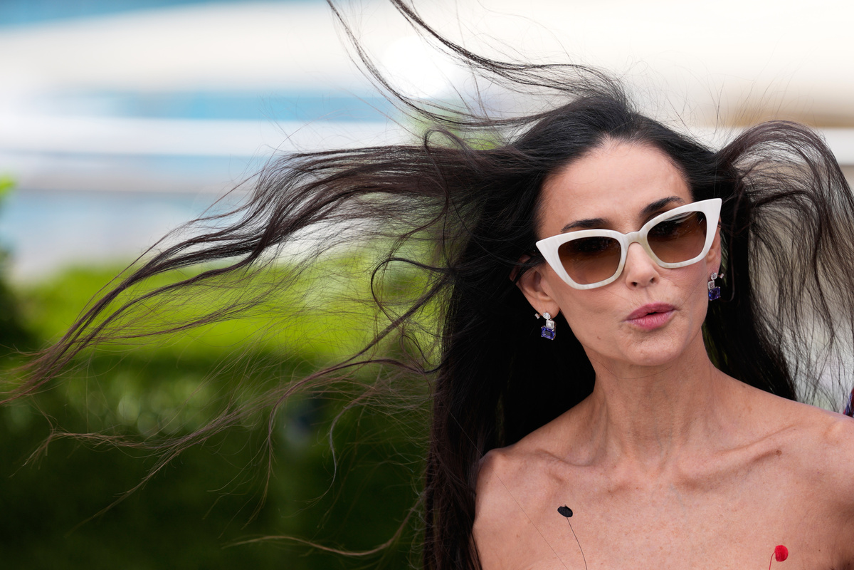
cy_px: 285
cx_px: 427
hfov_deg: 6.9
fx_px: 7116
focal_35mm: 300
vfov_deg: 4.6
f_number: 2.8
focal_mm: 200
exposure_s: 1/1250
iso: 100
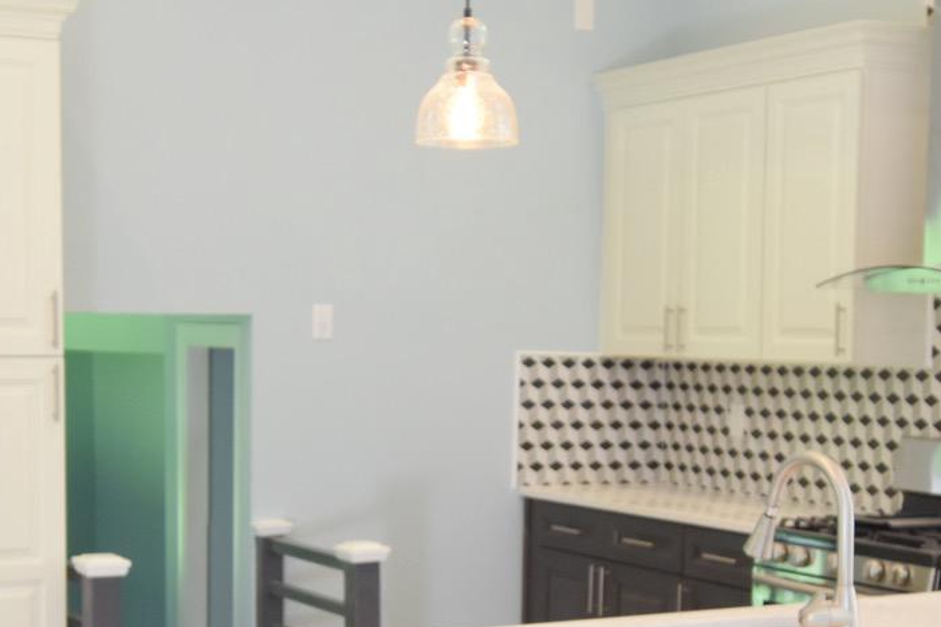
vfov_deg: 19.3
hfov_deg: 28.8
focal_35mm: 70
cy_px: 507
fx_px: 1830
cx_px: 420
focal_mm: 16
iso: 800
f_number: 4
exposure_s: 1/60
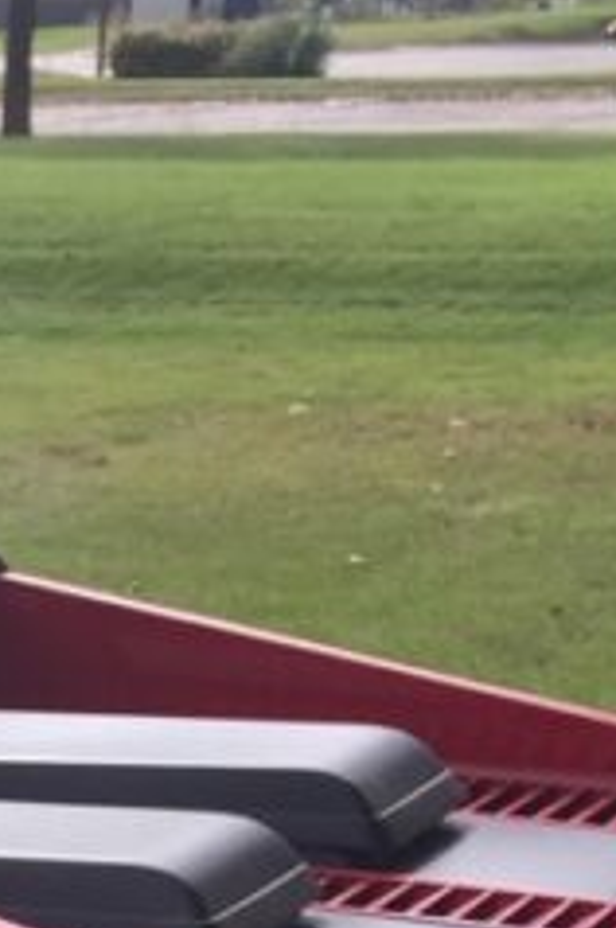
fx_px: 3346
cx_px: -772
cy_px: 1236
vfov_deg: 15.0
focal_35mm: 130
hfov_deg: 9.5
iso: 40
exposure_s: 1/1412
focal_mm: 4.15
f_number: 2.2
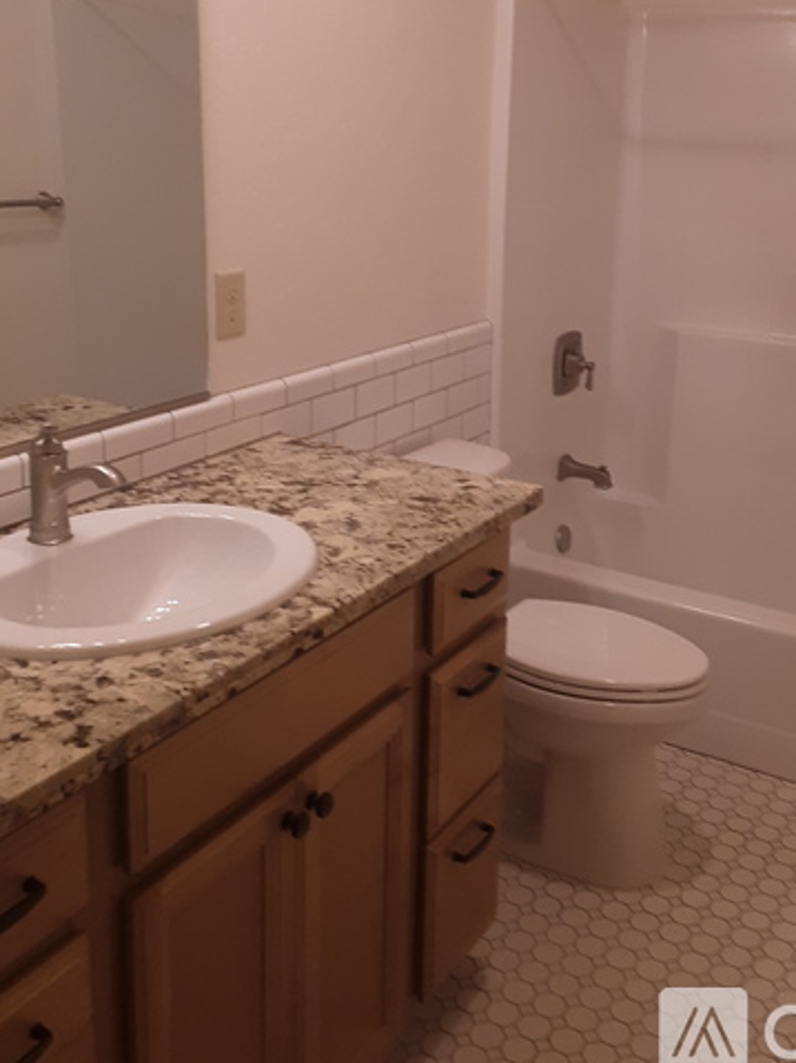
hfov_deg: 36.7
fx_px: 1196
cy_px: 336
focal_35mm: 39
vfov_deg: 46.9
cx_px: 463
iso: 64
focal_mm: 2.91
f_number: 1.9
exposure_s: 1/60
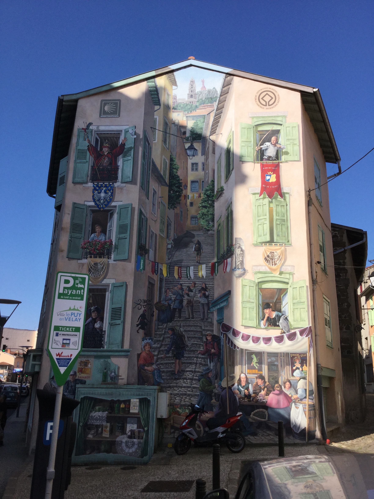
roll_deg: -1.1
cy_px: 250
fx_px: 447
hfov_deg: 45.4
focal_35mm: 31
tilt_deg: +17.0
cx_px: 187
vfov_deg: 58.4
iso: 25
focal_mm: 3.3
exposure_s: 1/1335
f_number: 2.4
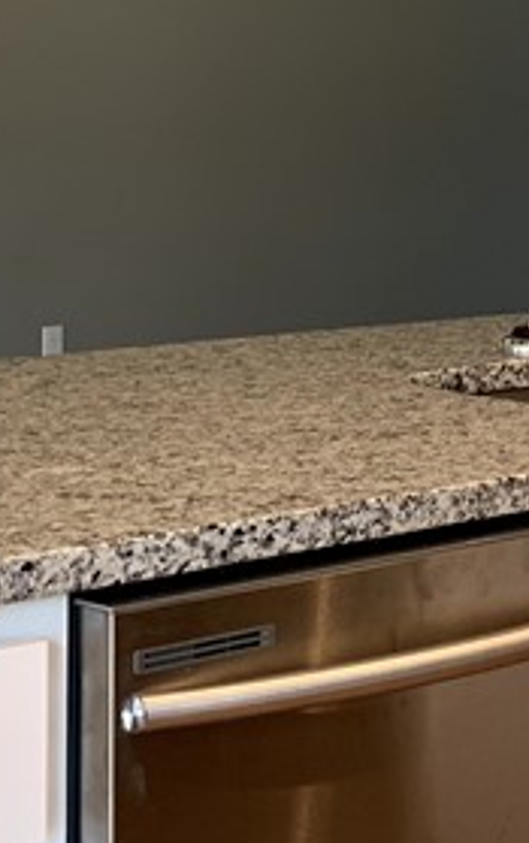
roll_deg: -1.2
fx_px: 2324
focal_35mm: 101
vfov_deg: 20.4
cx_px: 732
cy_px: 212
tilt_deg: -3.7
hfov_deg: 12.5
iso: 100
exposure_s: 1/60
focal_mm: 4.25
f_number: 1.8
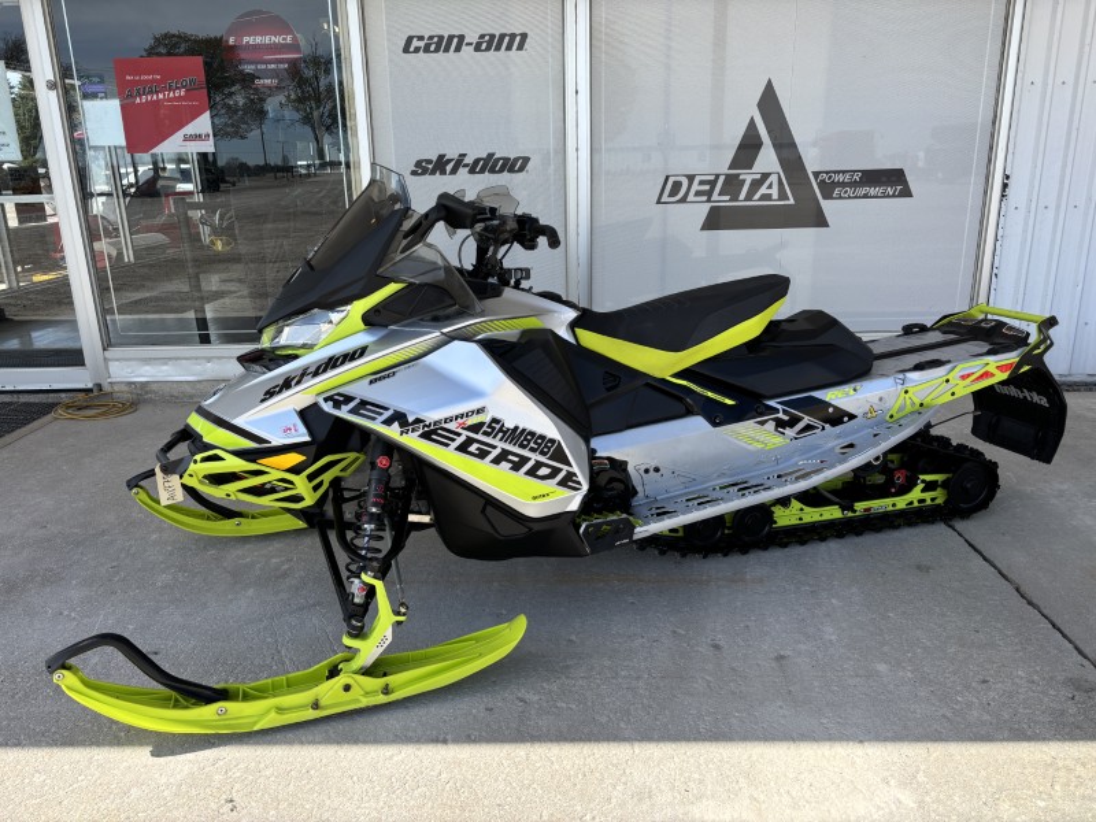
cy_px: 411
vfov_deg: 53.1
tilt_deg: -16.8
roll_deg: +0.6
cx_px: 548
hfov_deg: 67.3
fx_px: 823
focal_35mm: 26
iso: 50
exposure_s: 1/1190
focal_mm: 5.96
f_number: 1.6
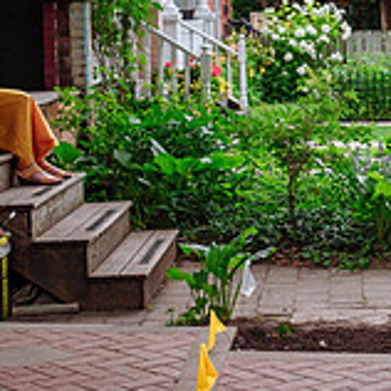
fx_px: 1431
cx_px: 391
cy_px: 165
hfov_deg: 15.3
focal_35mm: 112
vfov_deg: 15.5
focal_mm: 24.2
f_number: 2.8
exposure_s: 1/250
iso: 1600
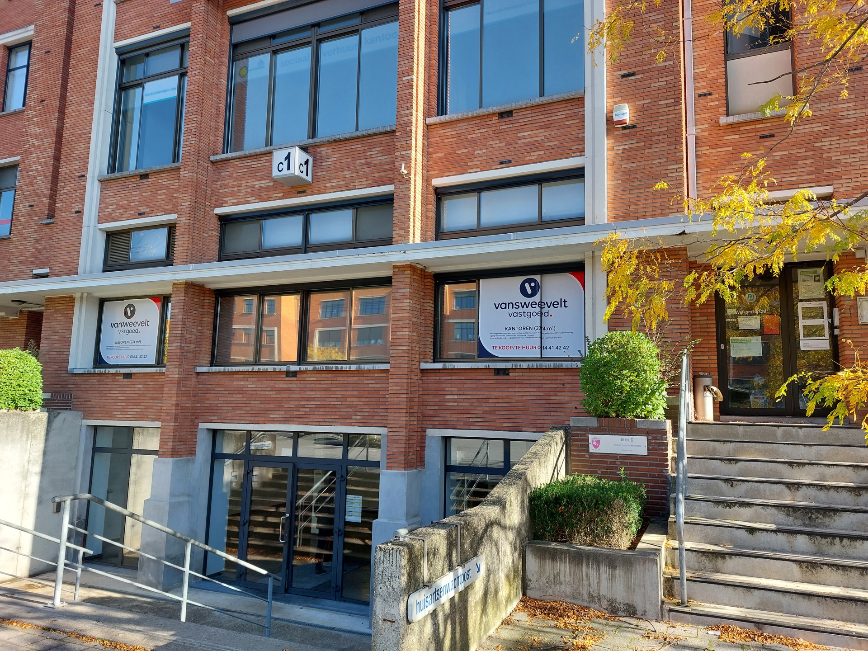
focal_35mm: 25
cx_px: 434
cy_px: 326
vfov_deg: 54.9
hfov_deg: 69.4
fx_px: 627
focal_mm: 5.23
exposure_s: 1/172
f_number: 1.8
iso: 25
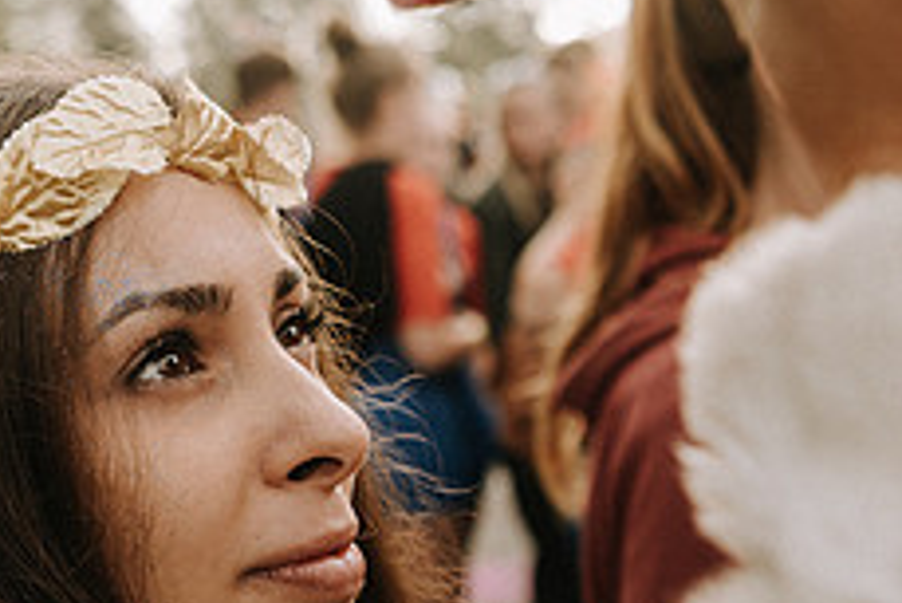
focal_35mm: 76
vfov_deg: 18.0
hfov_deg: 26.2
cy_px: 353
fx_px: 1905
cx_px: 201
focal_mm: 30
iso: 140
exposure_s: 1/400
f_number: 2.8
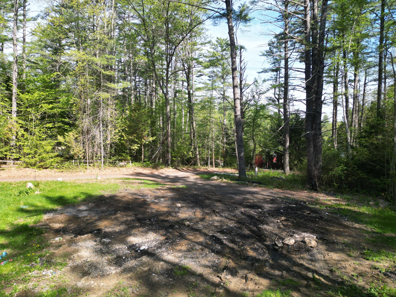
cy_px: 148
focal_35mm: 24
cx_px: 198
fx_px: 275
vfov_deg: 56.8
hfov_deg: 71.6
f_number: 1.7
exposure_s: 1/1250
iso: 130
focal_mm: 6.72
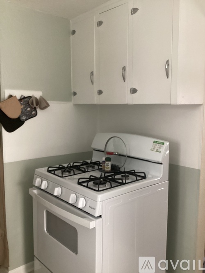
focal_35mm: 31
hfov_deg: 45.4
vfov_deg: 58.4
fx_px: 245
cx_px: 102
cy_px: 136
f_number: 2.4
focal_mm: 3.3
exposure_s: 1/30
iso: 320
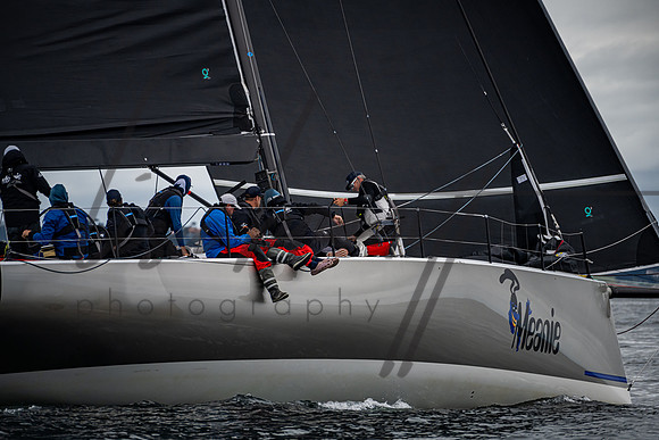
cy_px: 220
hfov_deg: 5.0
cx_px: 334
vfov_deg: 3.4
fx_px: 7512
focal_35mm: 410
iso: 640
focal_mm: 400
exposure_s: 1/2500
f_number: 8
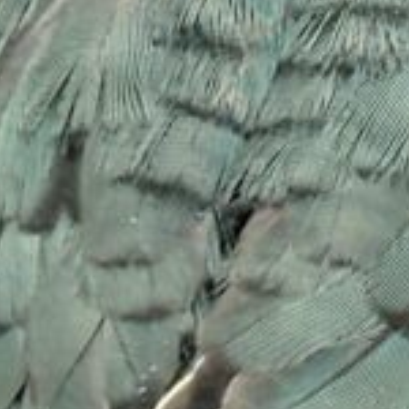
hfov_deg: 4.7
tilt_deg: -19.1
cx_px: 663
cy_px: 346
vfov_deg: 4.8
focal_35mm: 367
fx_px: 4906
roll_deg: -2.0
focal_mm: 5.96
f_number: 1.6
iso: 50
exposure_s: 1/50
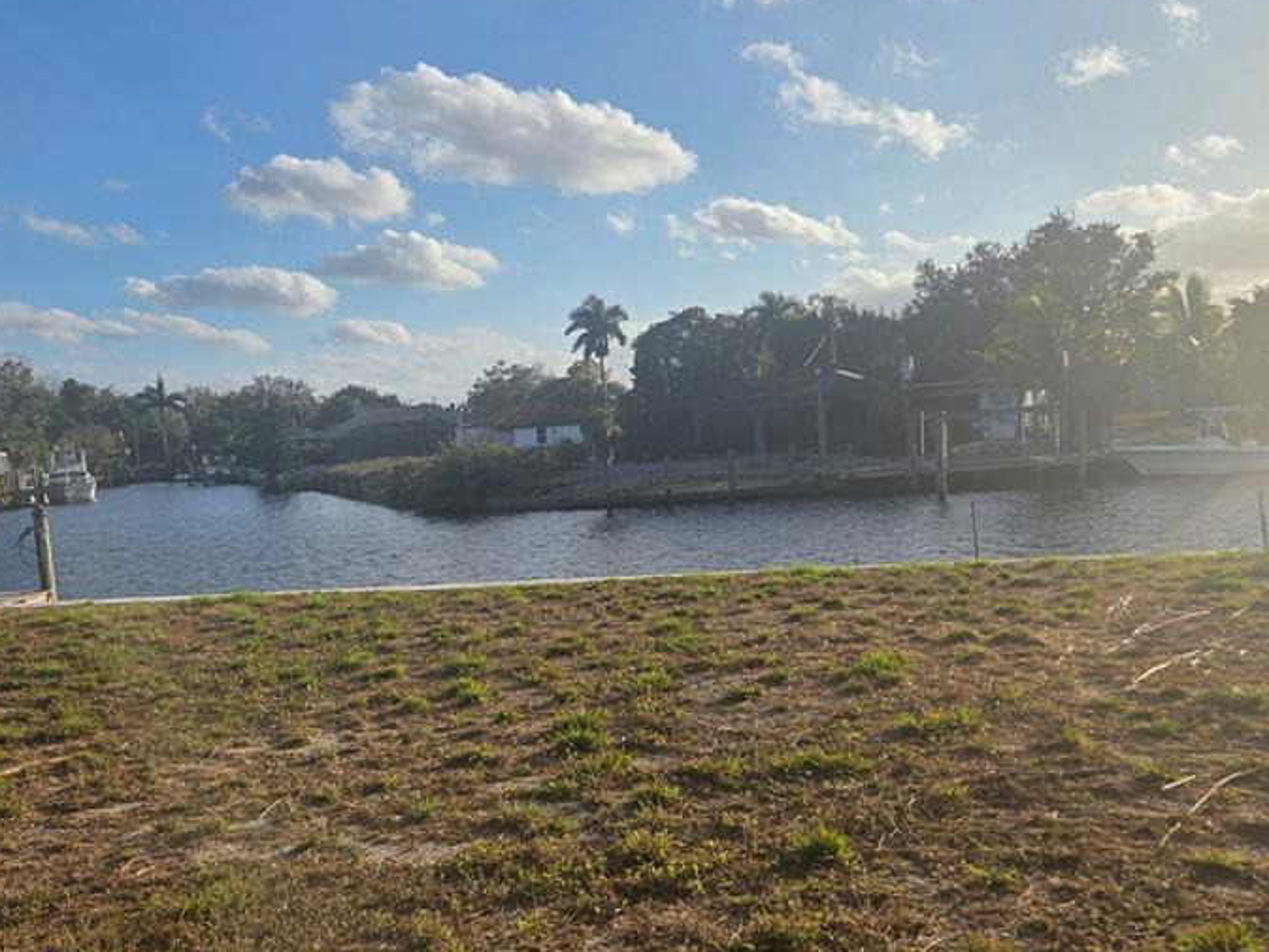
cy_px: 577
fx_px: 1283
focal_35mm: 35
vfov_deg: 40.5
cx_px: 577
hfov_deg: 52.5
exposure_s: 1/7599
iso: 80
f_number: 1.8
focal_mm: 5.4
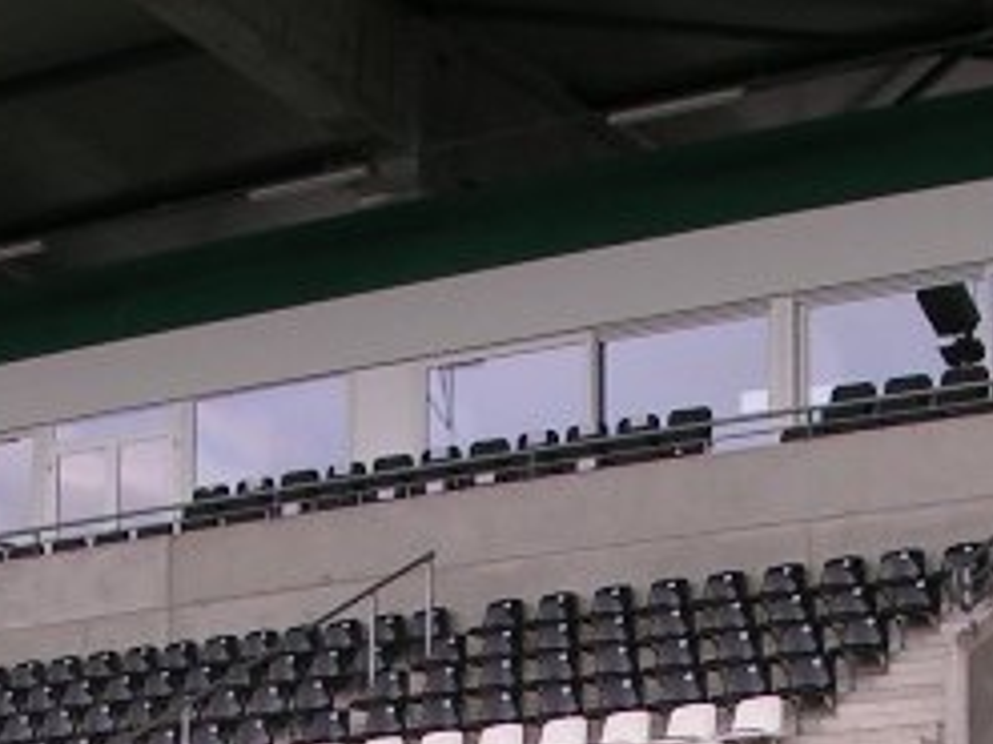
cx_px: 651
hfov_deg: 16.0
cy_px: 997
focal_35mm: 123
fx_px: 3527
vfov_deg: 11.7
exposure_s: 1/125
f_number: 4.5
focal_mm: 5.8
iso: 50
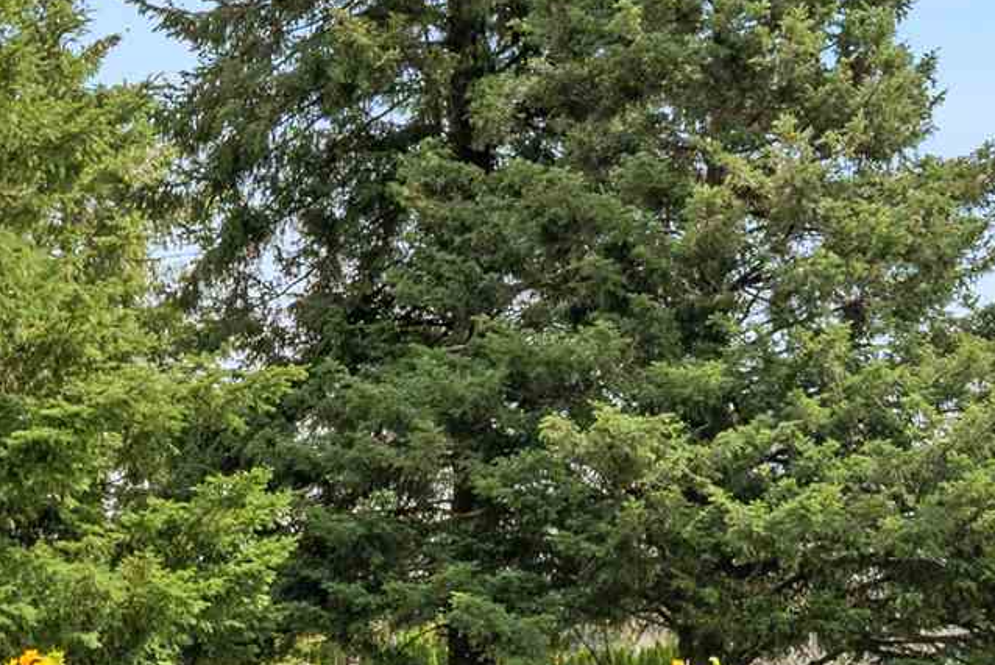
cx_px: 671
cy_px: 682
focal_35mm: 77
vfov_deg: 17.3
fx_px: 2129
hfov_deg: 26.1
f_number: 8
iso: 100
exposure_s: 1/30
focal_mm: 16
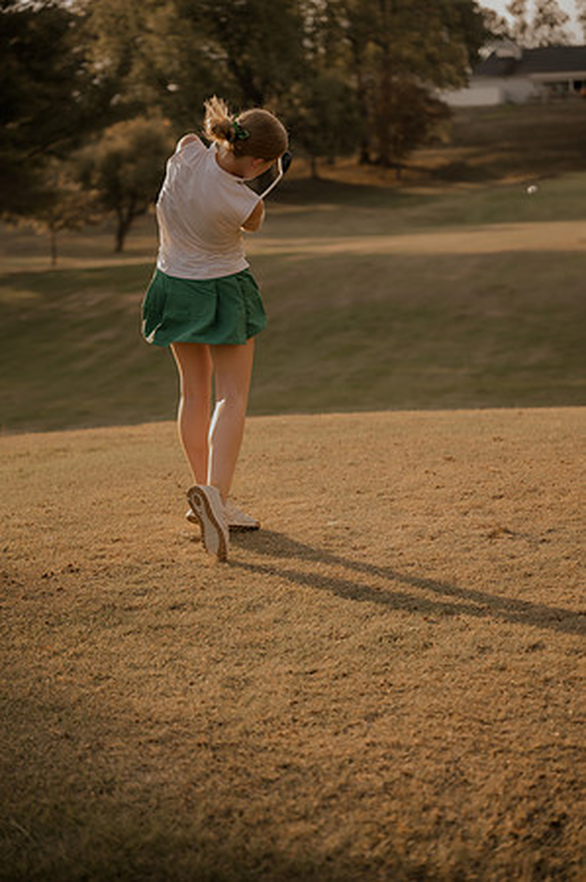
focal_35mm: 70
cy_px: 441
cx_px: 293
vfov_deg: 28.9
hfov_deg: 19.4
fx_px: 1713
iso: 1000
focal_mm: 70
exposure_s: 1/2000
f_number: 2.8
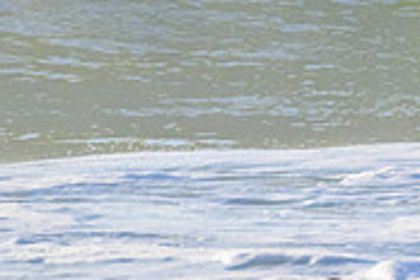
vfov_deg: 0.5
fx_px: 31078
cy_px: -100
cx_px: 500
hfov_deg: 0.8
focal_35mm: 2664
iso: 1600
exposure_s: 1/2000
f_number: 11
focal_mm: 800
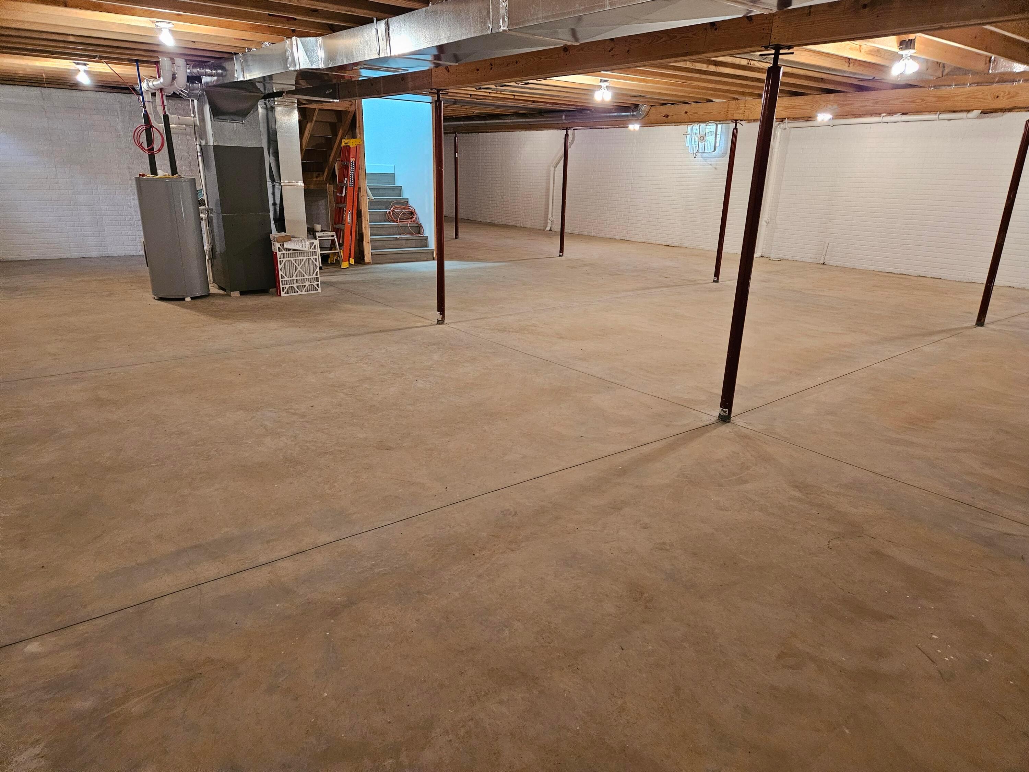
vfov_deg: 58.9
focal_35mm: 23
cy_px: 386
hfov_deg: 73.9
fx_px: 684
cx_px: 514
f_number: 1.8
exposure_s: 1/60
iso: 640
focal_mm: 5.4
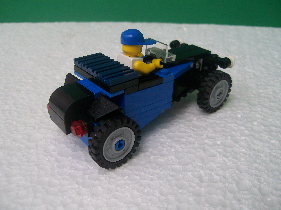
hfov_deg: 51.4
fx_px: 292
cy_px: 105
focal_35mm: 36
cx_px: 140
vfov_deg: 39.7
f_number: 2.7
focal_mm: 6
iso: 80
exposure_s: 1/517
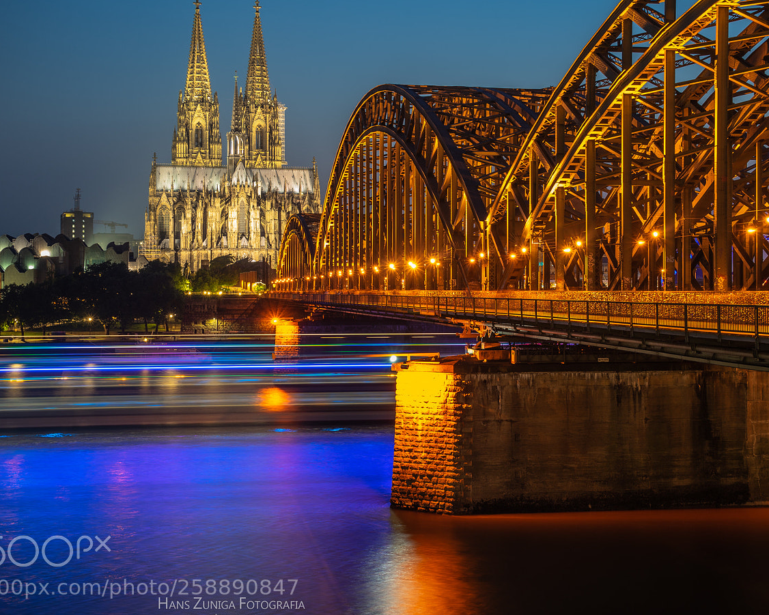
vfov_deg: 23.8
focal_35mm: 64
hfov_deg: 29.4
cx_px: 488
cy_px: 277
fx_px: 1457
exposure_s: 30
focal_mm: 48
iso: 50
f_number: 8
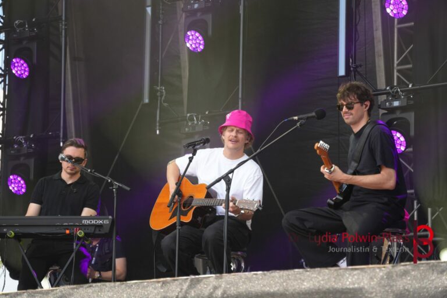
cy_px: 149
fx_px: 1788
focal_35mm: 144
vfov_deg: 9.5
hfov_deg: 14.3
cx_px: 224
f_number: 5.6
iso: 125
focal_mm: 96
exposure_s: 1/160
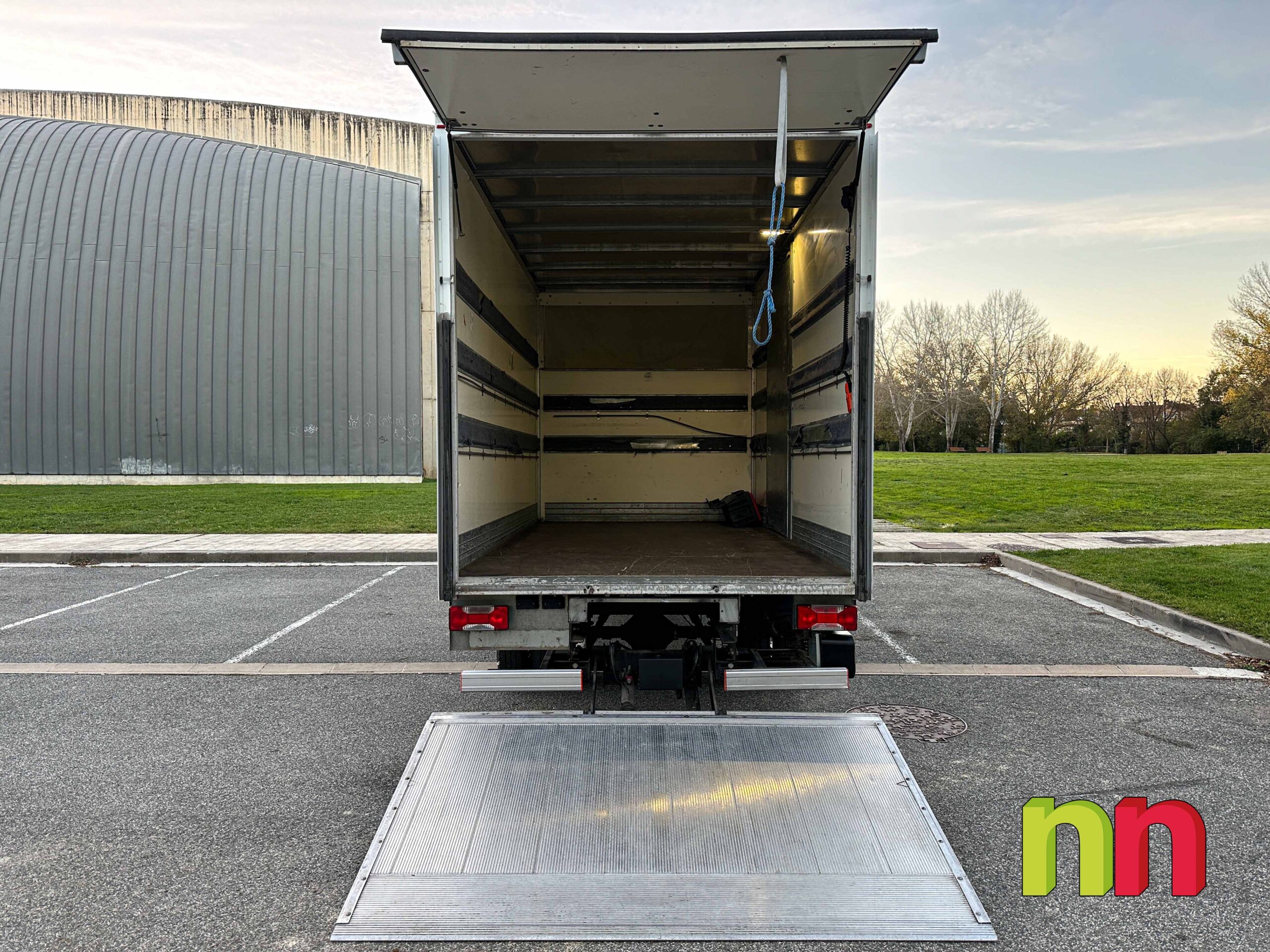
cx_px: 635
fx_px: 881
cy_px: 476
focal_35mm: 24
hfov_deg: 71.6
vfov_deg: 56.8
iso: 80
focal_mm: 6.86
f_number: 1.8
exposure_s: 1/3200
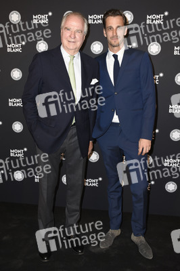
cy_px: 136
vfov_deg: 55.1
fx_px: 259
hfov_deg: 38.3
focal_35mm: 34
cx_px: 90
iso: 500
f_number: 6.3
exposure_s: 1/160
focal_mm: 23
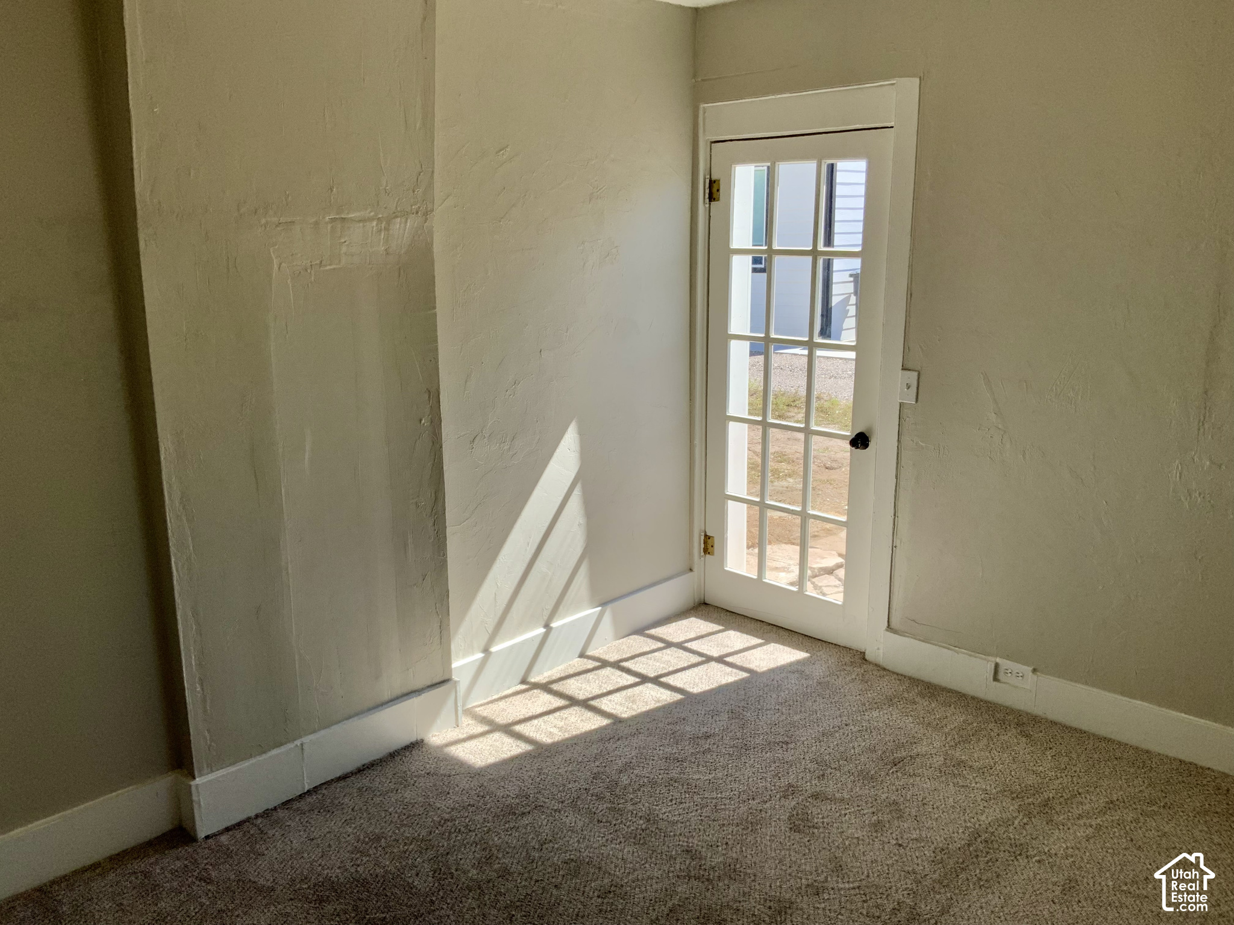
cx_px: 617
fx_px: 1034
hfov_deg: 61.7
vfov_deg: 48.2
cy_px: 462
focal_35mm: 29
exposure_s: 1/412
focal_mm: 3
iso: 16
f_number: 1.8
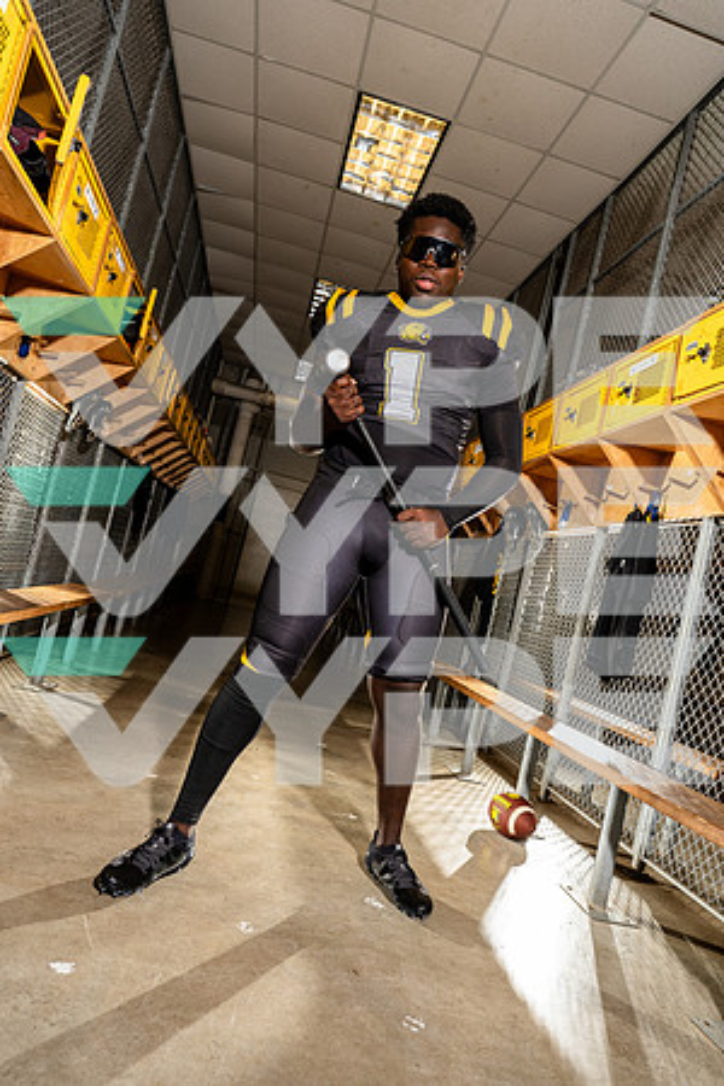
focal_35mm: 25
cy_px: 543
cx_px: 362
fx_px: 754
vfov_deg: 71.5
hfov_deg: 51.3
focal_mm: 25
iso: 200
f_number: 5.6
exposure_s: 1/250
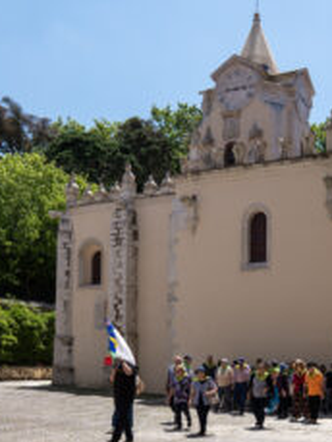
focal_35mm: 43
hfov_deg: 33.4
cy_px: 250
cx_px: 218
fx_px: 549
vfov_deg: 43.7
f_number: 4.5
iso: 100
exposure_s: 1/800
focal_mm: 20
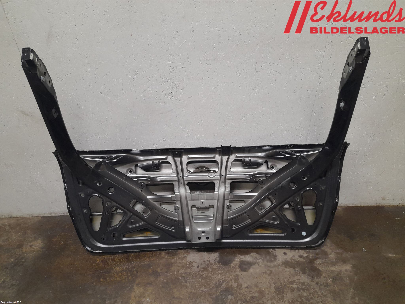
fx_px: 292
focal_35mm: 25
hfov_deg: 69.4
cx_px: 202
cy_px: 152
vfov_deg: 54.9
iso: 250
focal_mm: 4.6
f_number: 2
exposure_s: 1/50
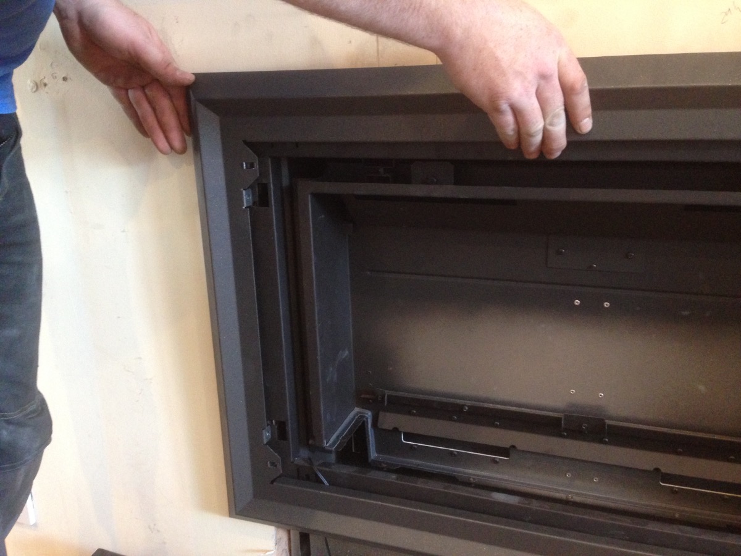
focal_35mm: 33
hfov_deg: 55.4
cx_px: 370
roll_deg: +1.4
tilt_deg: -16.8
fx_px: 706
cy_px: 278
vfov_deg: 42.9
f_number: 2.4
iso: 320
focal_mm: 4.12
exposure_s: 1/20
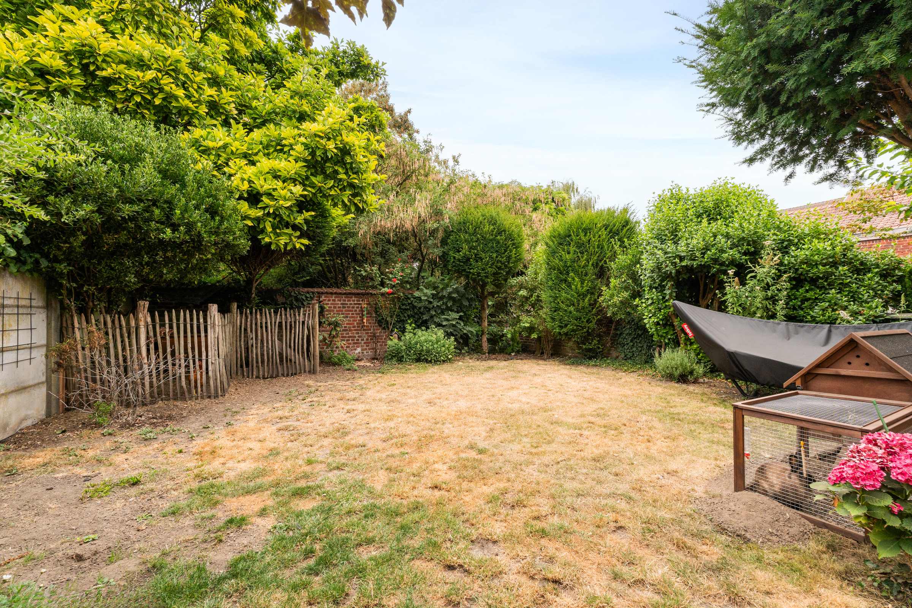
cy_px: 304
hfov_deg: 96.7
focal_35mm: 16
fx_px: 405
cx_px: 456
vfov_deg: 73.7
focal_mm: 16
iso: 640
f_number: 11
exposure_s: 1/100
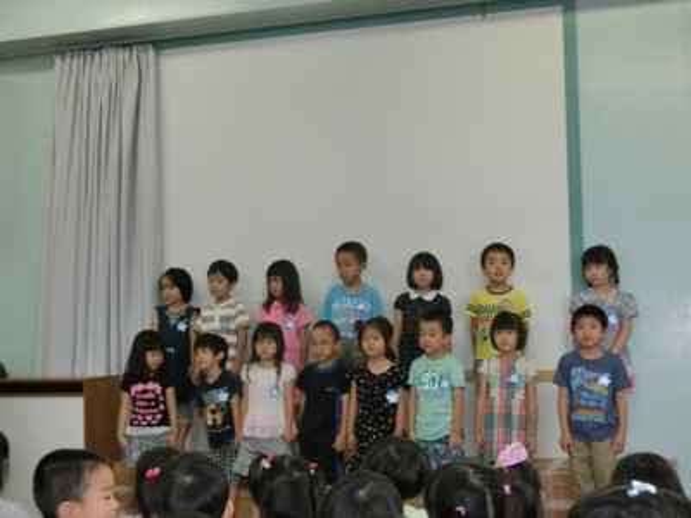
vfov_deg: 28.0
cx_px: 346
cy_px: 259
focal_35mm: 52
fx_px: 1038
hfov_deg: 36.8
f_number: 4.7
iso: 400
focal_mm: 9.3
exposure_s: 1/60
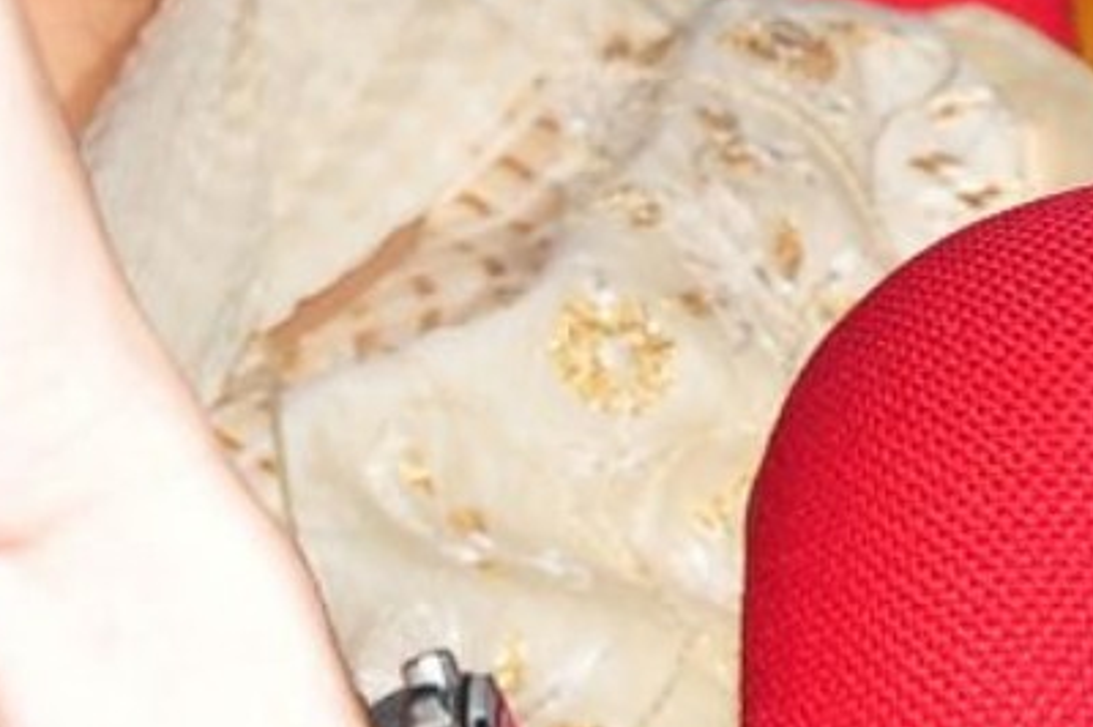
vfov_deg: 2.3
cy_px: -123
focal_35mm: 592
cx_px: -1019
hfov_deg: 3.5
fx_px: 17959
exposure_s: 1/125
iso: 400
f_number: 10
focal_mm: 70
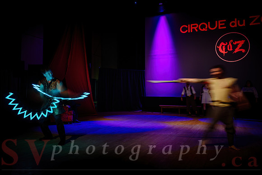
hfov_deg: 62.5
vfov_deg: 44.1
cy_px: 84
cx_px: 126
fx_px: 216
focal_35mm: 30
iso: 64
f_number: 2.8
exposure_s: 1/5
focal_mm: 28.5
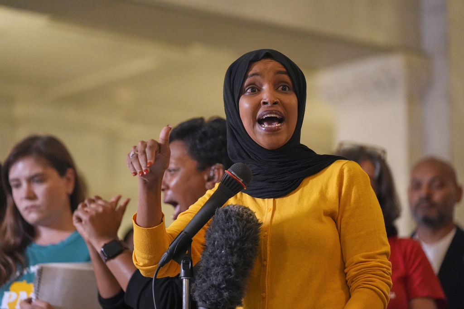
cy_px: 154
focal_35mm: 126
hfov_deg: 16.3
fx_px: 1624
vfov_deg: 10.9
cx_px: 232
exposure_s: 1/320
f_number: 2.8
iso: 5000
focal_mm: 126
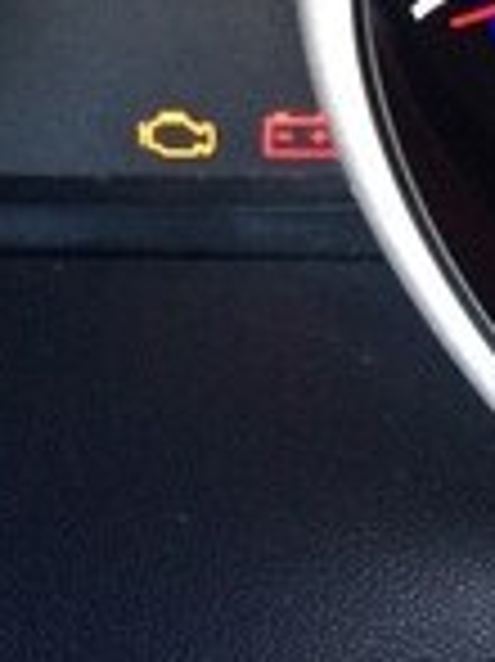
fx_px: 1871
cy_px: -90
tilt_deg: -49.1
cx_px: 63
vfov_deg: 19.1
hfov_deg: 14.9
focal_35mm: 98
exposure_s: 1/33
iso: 250
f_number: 2.2
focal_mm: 4.15
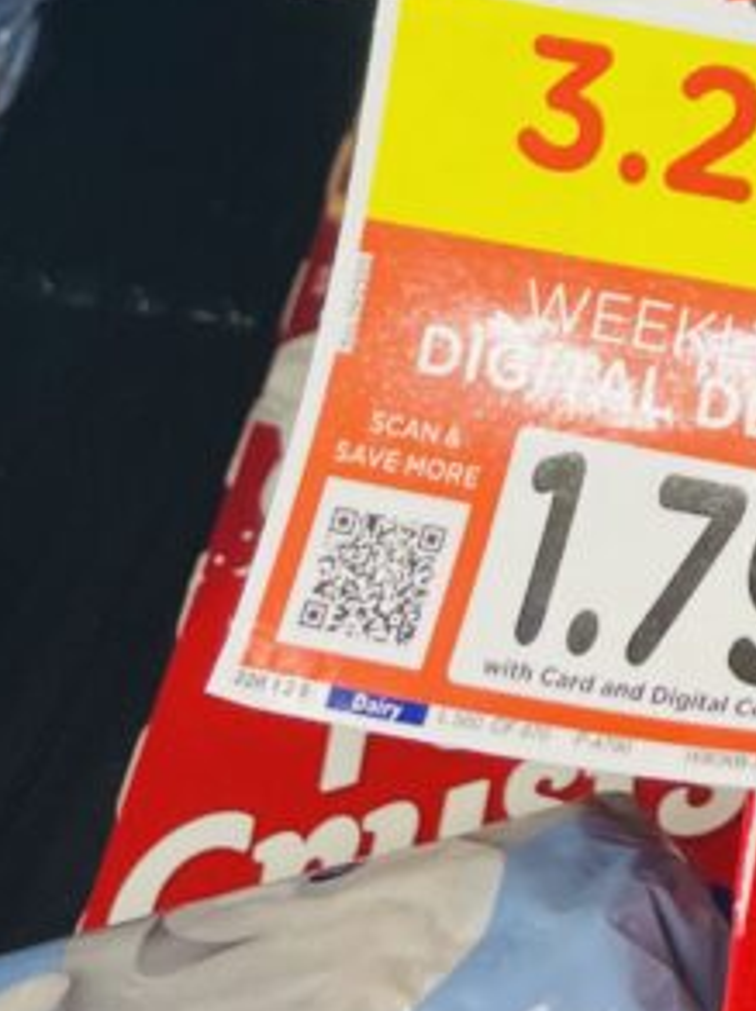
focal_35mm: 91
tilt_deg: -25.9
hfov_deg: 15.2
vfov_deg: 18.1
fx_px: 2656
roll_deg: -0.8
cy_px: -683
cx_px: 1060
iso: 50
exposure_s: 1/66
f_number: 1.6
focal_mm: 4.2
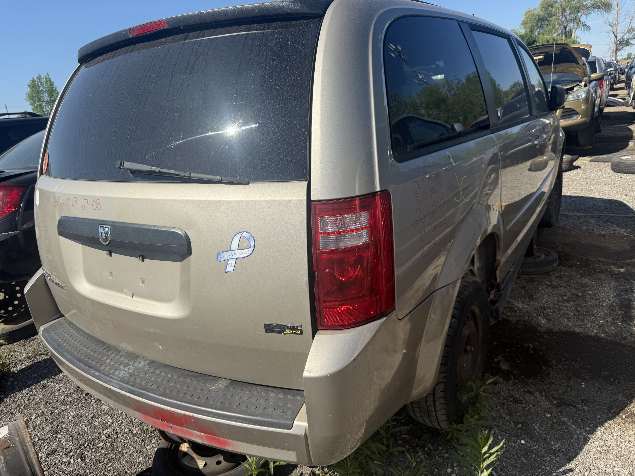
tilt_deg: -18.2
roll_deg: +9.3
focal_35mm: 24
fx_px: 440
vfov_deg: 56.8
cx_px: 318
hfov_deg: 71.6
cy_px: 238
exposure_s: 1/5319
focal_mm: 6.76
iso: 80
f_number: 1.78
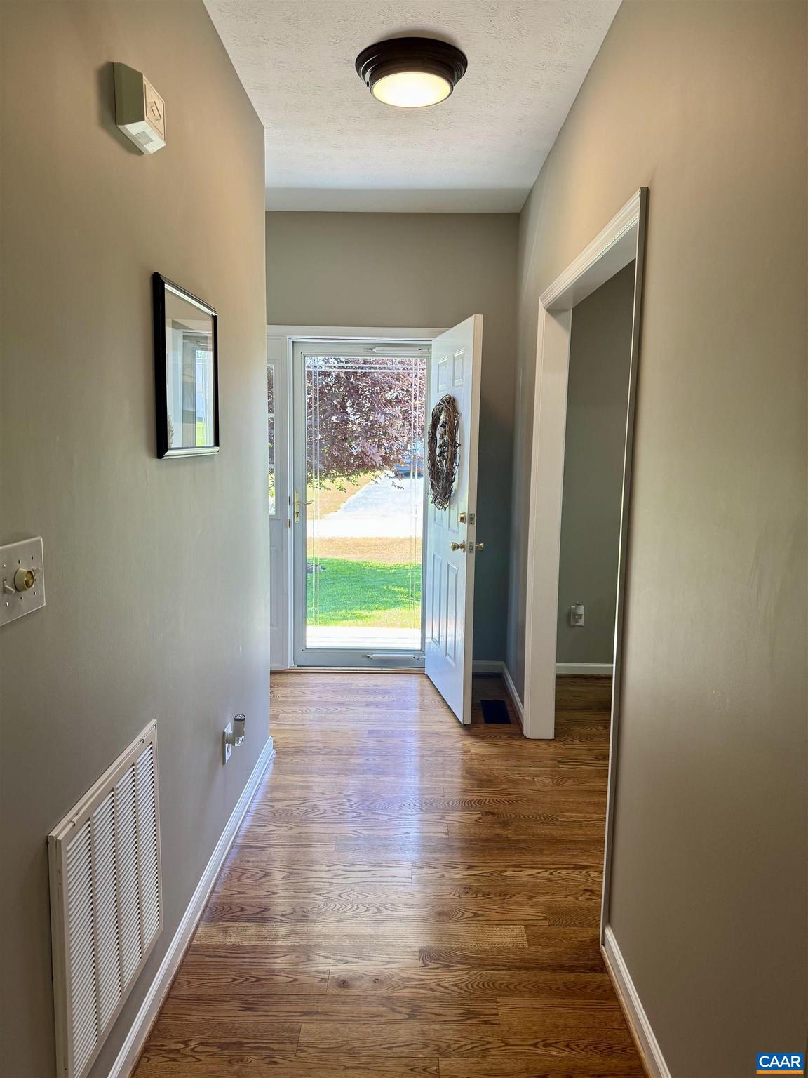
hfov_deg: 56.8
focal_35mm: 24
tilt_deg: -8.7
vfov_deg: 71.6
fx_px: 747
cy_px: 539
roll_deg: -1.1
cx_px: 404
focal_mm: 6.76
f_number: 1.78
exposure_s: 1/120
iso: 100
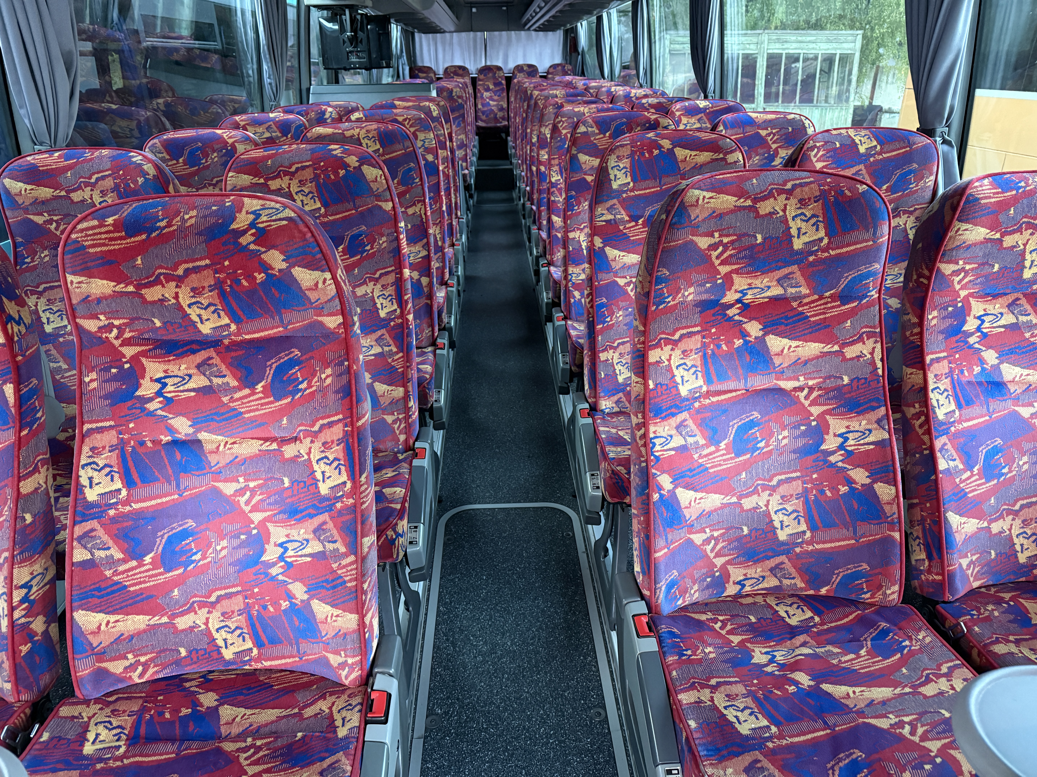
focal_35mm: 24
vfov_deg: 56.8
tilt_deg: -24.1
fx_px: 719
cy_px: 388
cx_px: 518
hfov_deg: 71.6
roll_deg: -0.6
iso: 1000
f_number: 1.78
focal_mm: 6.76
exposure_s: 1/40
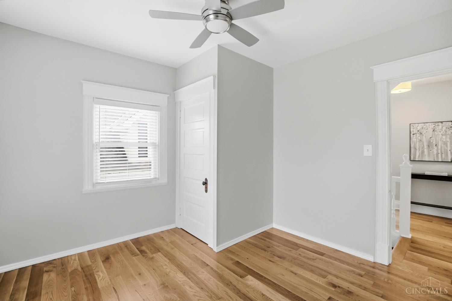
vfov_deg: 77.2
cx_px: 226
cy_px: 150
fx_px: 188
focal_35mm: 15
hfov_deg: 100.4
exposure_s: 1/125
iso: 100
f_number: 4.5
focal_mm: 10
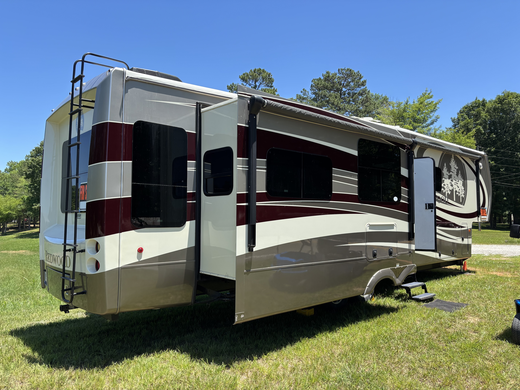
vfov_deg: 53.1
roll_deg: -0.4
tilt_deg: +2.2
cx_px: 260
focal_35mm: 26
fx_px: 391
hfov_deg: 67.3
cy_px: 195
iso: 50
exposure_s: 1/1418
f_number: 1.6
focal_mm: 5.96
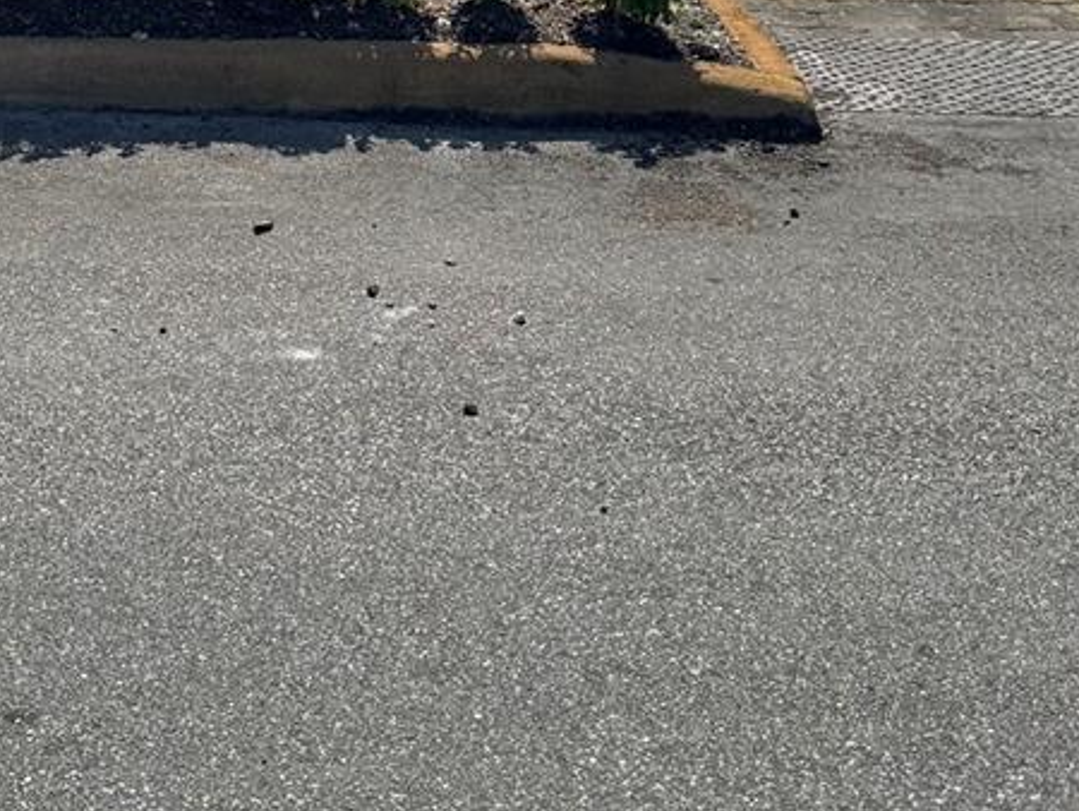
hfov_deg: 29.6
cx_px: 225
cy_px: -262
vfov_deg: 20.8
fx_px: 1996
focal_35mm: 64
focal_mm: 6.76
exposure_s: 1/3096
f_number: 1.78
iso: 80
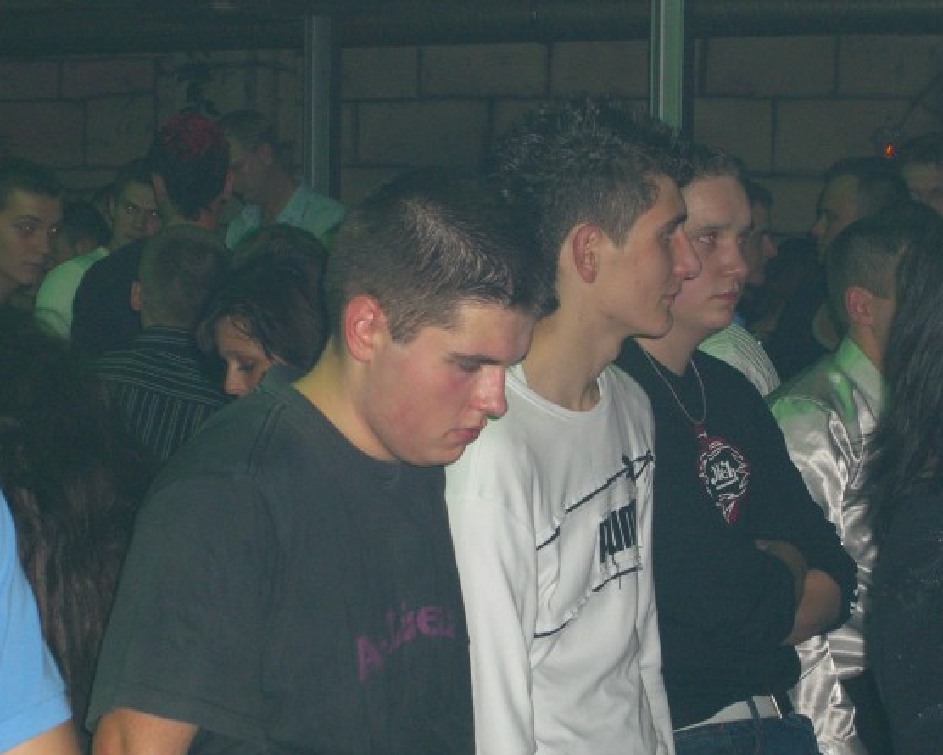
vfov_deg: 15.4
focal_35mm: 100
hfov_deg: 19.2
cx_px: 446
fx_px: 2791
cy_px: 380
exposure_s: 1/60
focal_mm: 19.7
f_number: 4.8
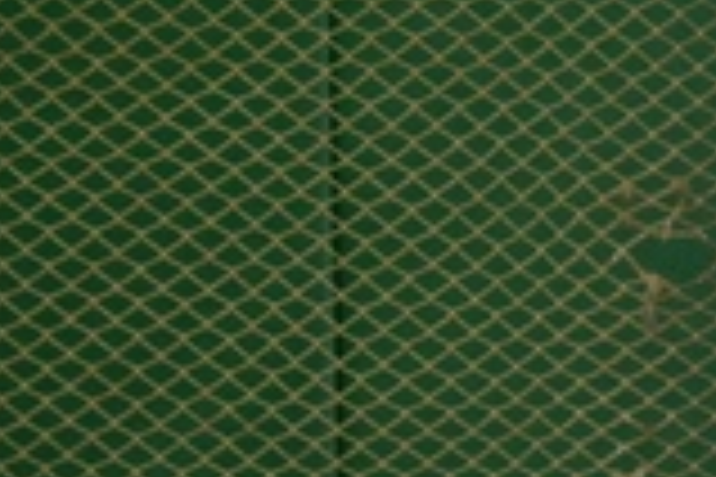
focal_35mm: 337
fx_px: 6706
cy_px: 353
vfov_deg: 4.1
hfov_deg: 5.7
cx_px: 2274
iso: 400
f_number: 5
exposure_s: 1/50
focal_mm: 35
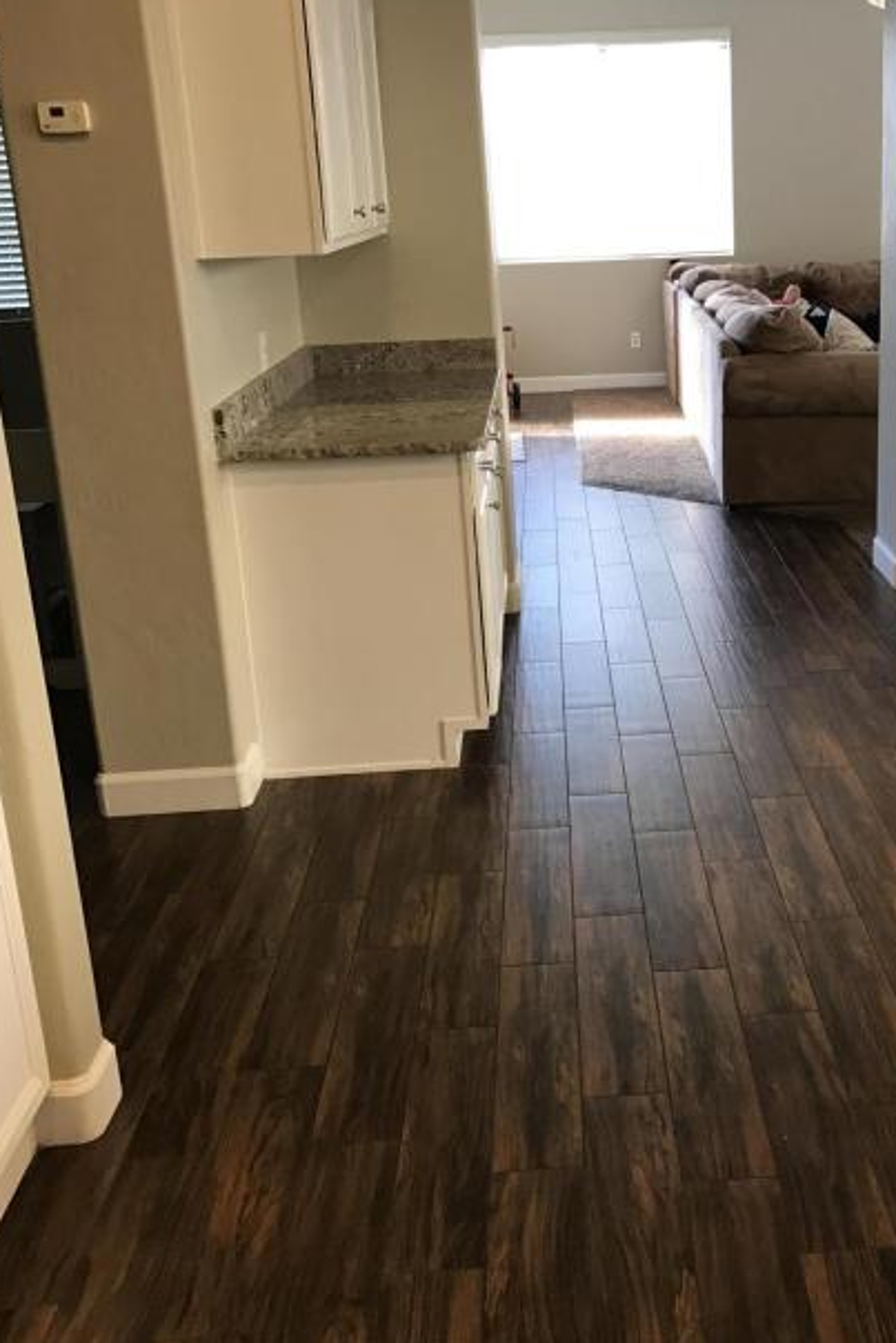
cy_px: 583
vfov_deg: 51.7
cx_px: 627
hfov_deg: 35.5
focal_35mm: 37
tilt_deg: -15.8
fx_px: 1380
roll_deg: +2.5
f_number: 1.8
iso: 40
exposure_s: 1/24
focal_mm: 3.99
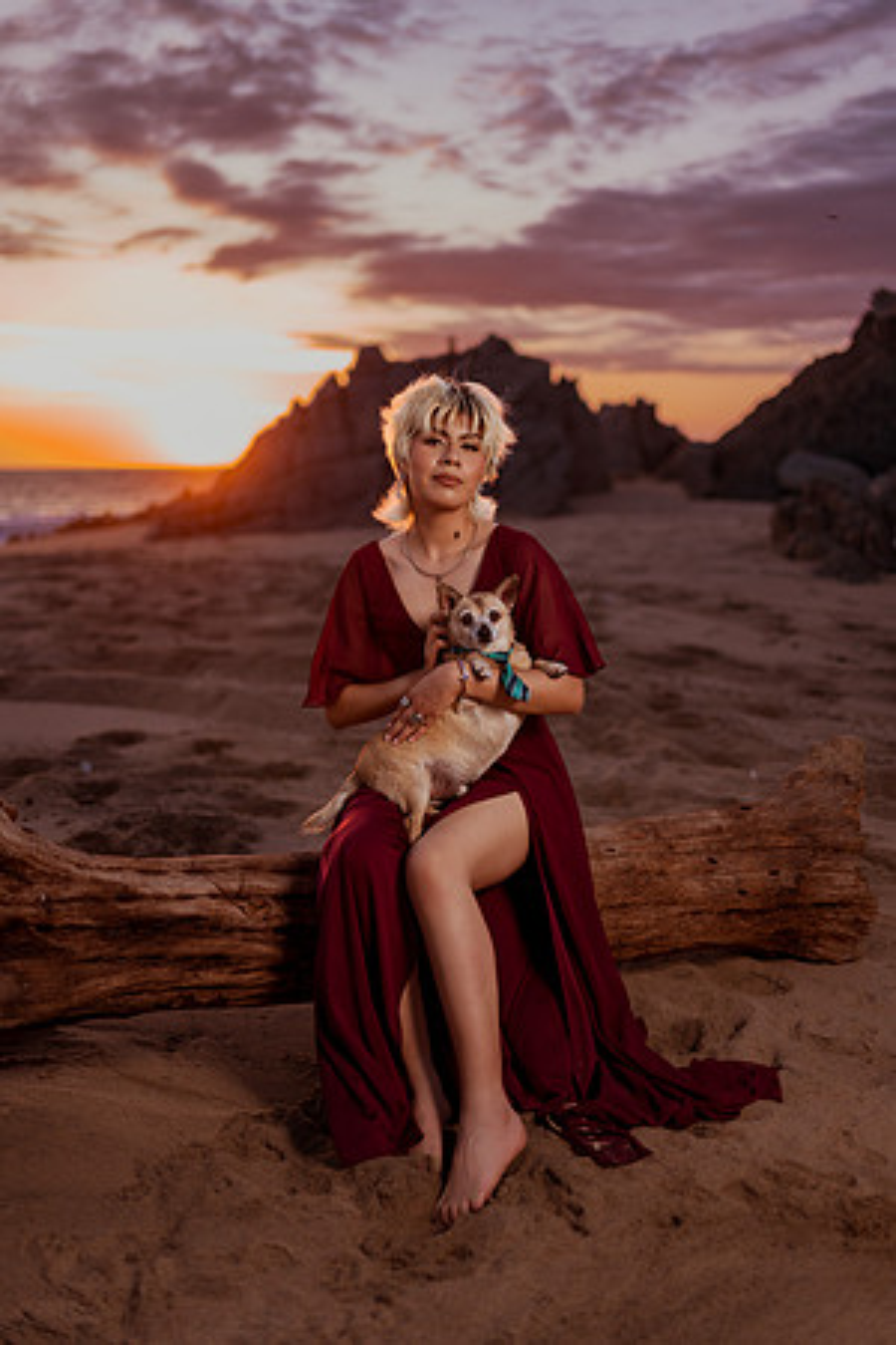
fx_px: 1307
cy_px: 672
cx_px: 448
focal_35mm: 35
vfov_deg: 54.4
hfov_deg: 37.9
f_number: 1.4
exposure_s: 1/500
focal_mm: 35
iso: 50
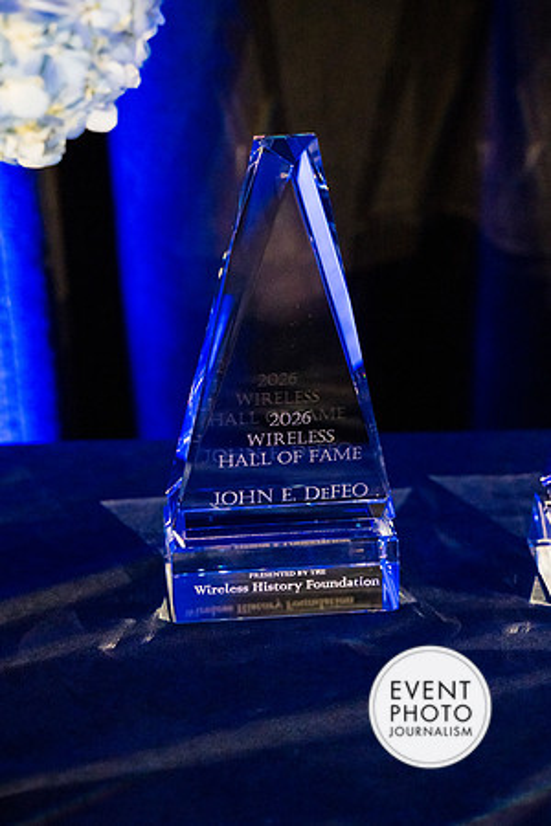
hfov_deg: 19.5
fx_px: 1607
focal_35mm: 70
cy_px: 413
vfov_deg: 28.8
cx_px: 276
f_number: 4
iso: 10000
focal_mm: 70
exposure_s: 1/125
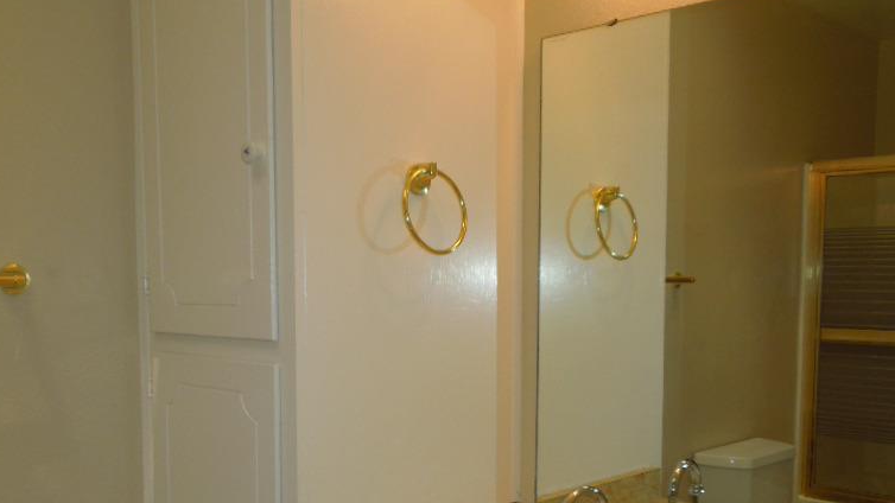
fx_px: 878
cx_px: 440
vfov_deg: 31.5
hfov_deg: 54.0
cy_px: 370
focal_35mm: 37
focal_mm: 4.5
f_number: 3.3
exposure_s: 1/60
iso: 100
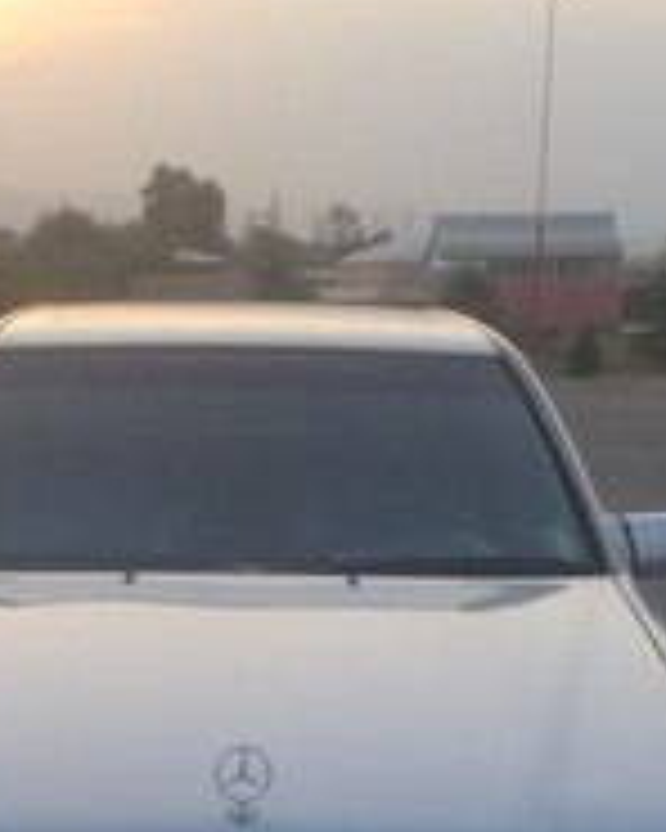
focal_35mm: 76
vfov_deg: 23.3
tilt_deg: -19.4
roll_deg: -2.1
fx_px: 1873
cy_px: 944
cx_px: 207
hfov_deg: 20.1
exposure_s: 1/153
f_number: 2.2
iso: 32
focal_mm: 4.15
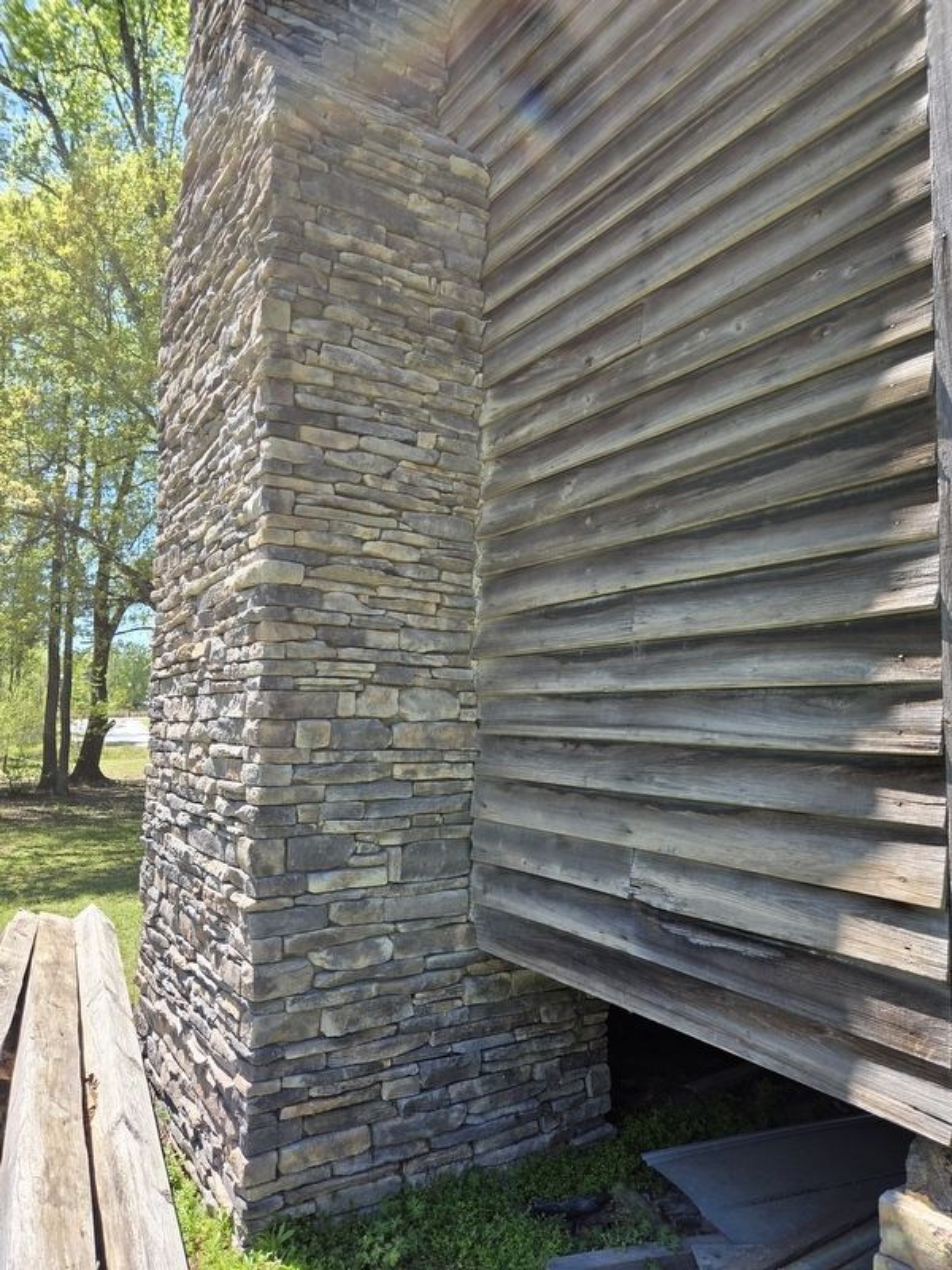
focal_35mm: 23
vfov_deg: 73.9
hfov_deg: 58.9
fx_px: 843
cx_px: 476
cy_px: 635
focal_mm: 5.4
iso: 25
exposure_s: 1/713
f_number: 1.8
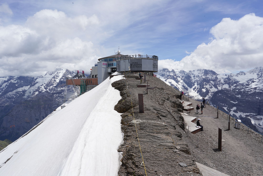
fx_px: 175
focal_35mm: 24
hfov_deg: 73.7
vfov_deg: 53.1
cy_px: 88
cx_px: 132
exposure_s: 1/100
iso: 100
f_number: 20
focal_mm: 24
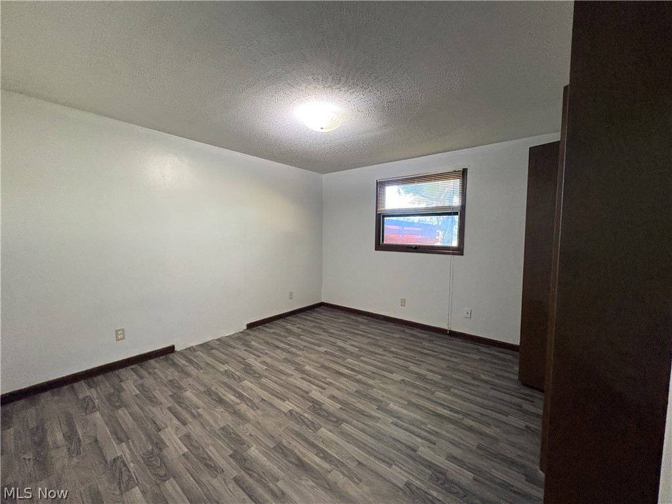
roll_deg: +0.1
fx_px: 272
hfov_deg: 102.1
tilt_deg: -4.0
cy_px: 252
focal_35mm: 14
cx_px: 336
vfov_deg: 85.7
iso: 500
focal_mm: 2.22
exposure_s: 1/60
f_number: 2.2
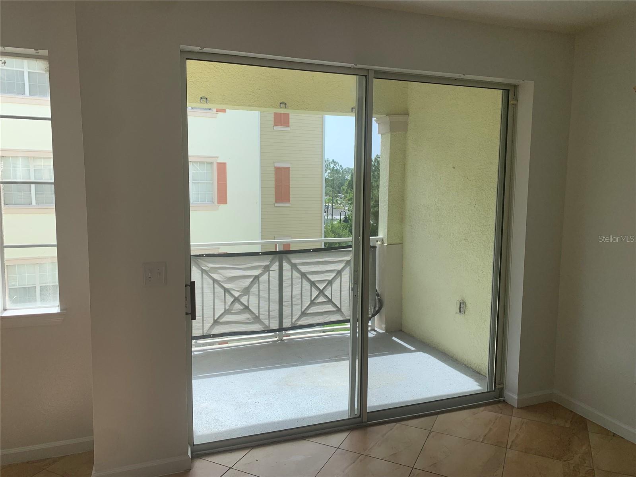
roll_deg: -1.6
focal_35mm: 26
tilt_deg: -6.6
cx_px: 318
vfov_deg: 53.1
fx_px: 478
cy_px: 238
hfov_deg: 67.3
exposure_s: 1/829
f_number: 1.8
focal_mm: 4.25
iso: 25
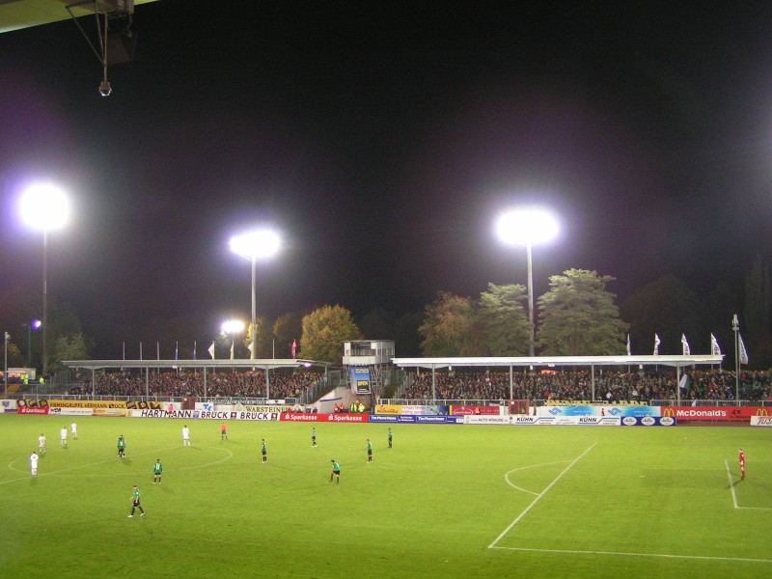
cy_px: 290
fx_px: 847
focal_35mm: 38
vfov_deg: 37.7
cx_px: 386
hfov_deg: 49.0
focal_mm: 5.8
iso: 200
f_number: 2.8
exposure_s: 1/25
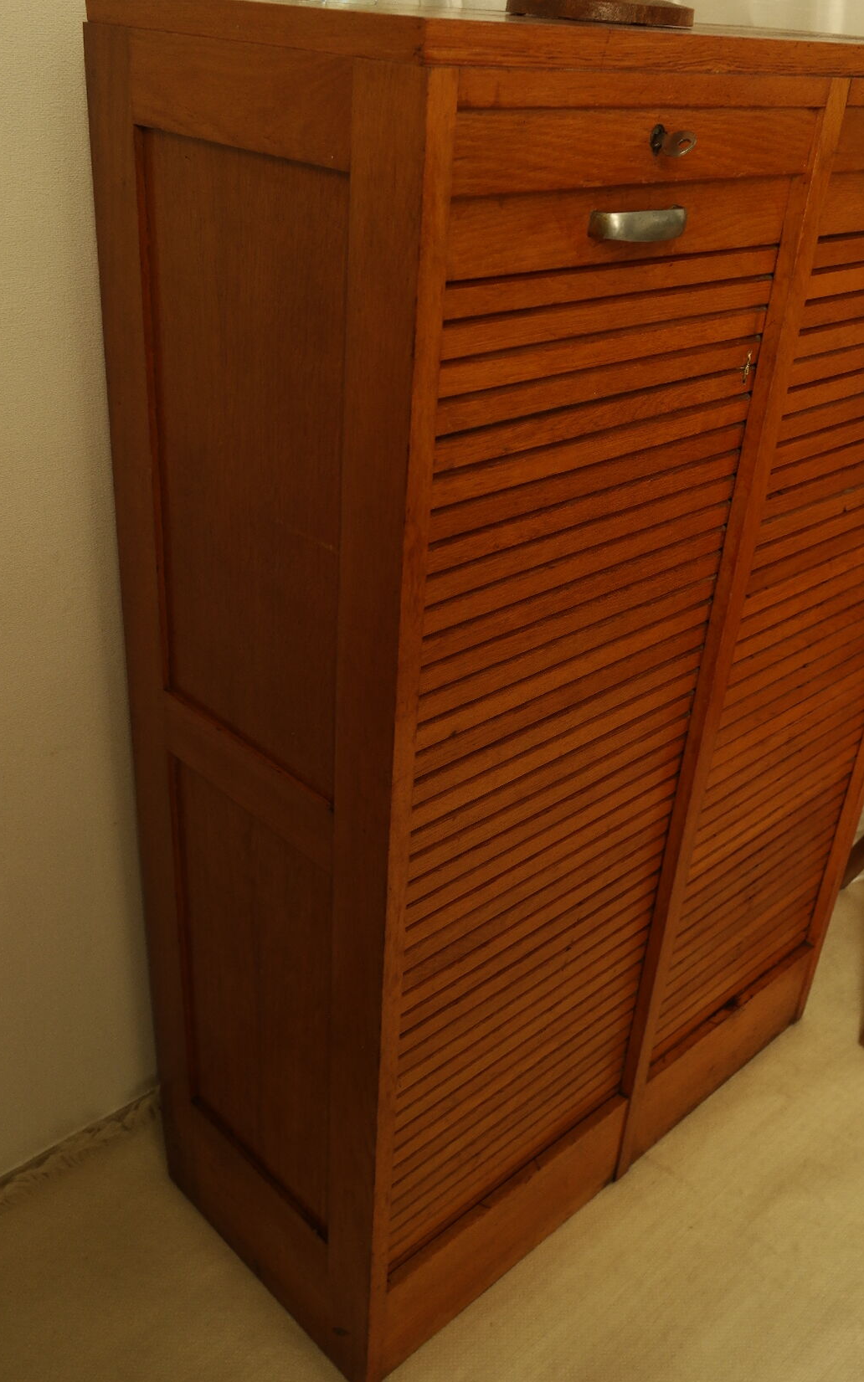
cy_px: 690
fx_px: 1205
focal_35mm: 32
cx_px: 459
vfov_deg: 59.7
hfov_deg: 39.4
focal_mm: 20
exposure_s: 1/30
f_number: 5.6
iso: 400
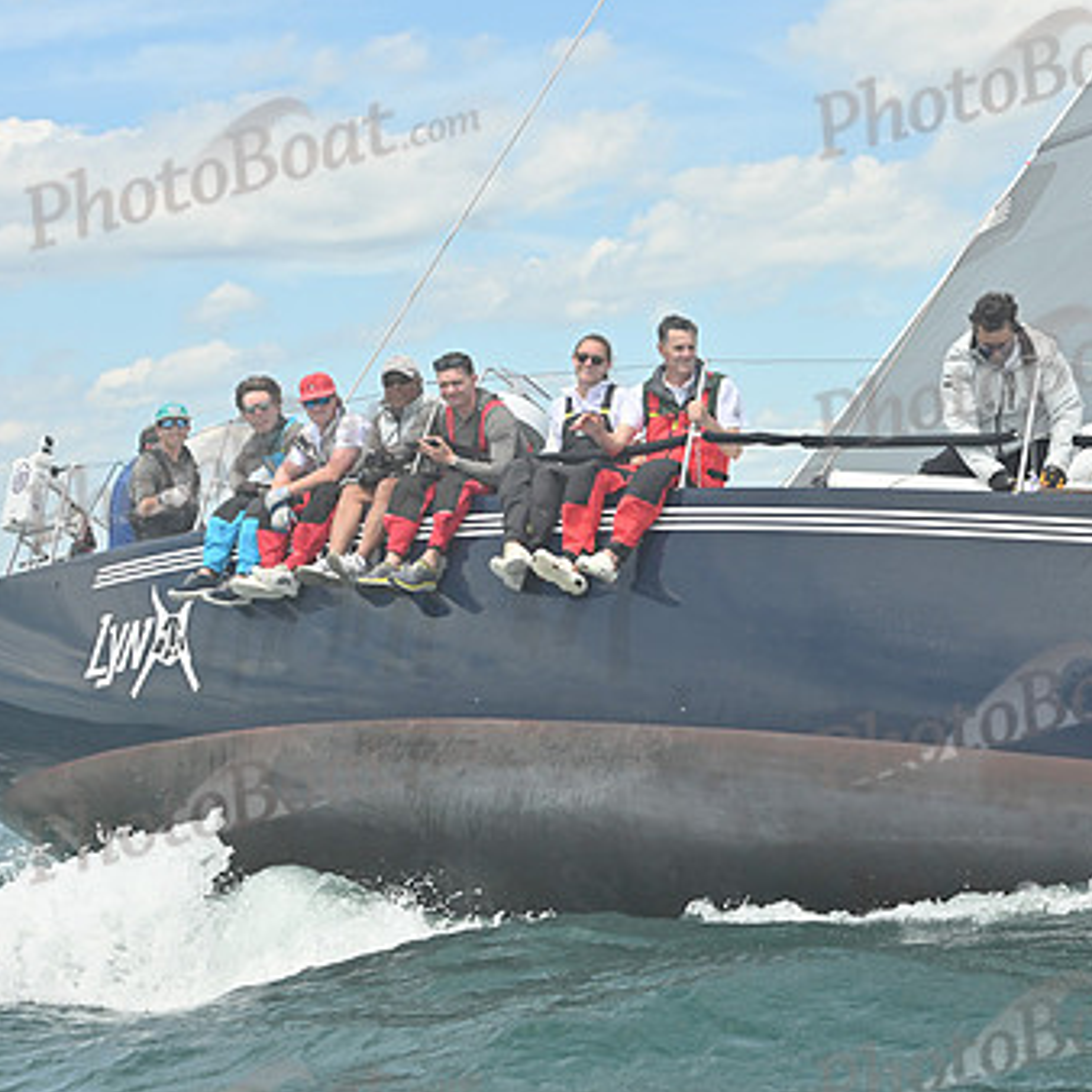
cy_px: 586
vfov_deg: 17.1
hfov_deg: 17.0
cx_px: 649
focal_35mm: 102
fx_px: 3640
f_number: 7.1
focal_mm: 70
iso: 320
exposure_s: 1/1250
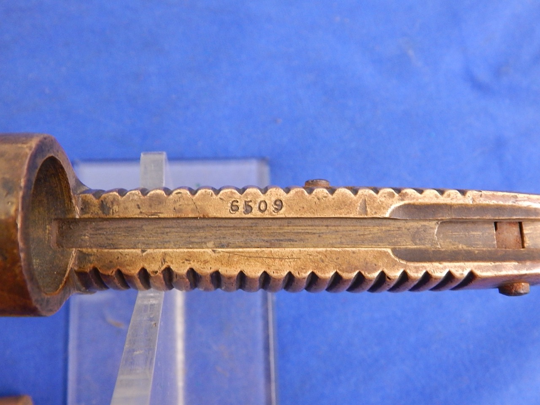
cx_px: 270
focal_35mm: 34
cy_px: 202
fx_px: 530
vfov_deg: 41.8
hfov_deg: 54.0
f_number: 3.3
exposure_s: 1/10
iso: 400
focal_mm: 6.1
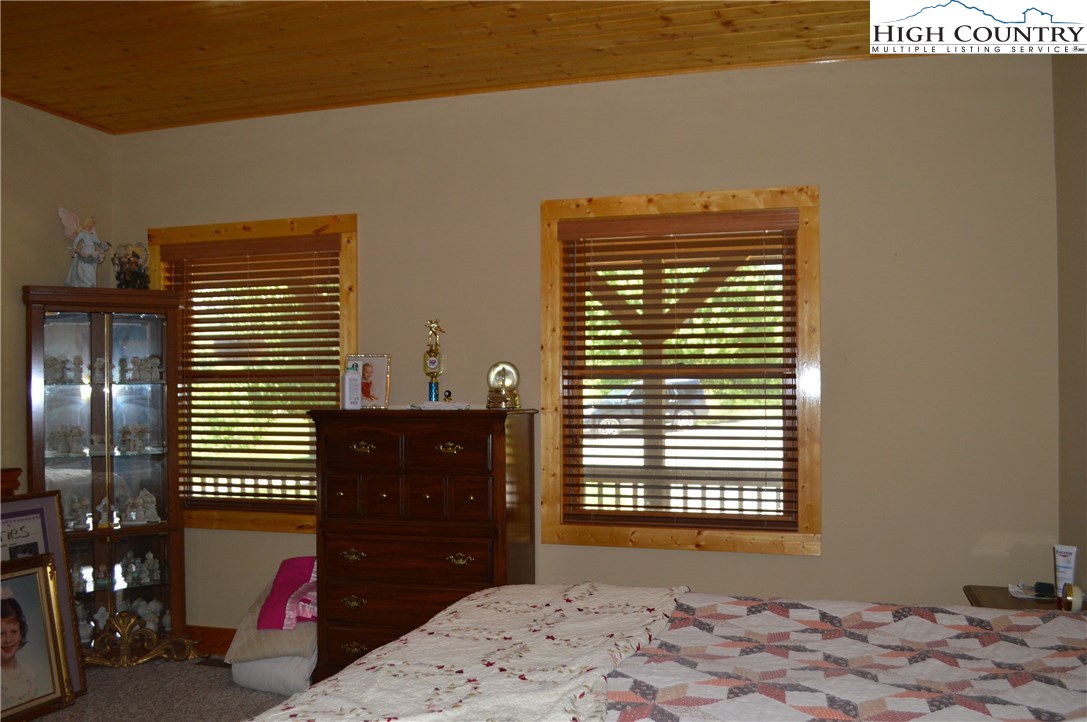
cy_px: 361
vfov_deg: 43.5
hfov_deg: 62.0
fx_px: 905
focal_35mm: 30
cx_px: 544
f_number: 4
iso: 400
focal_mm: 20
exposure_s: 1/100
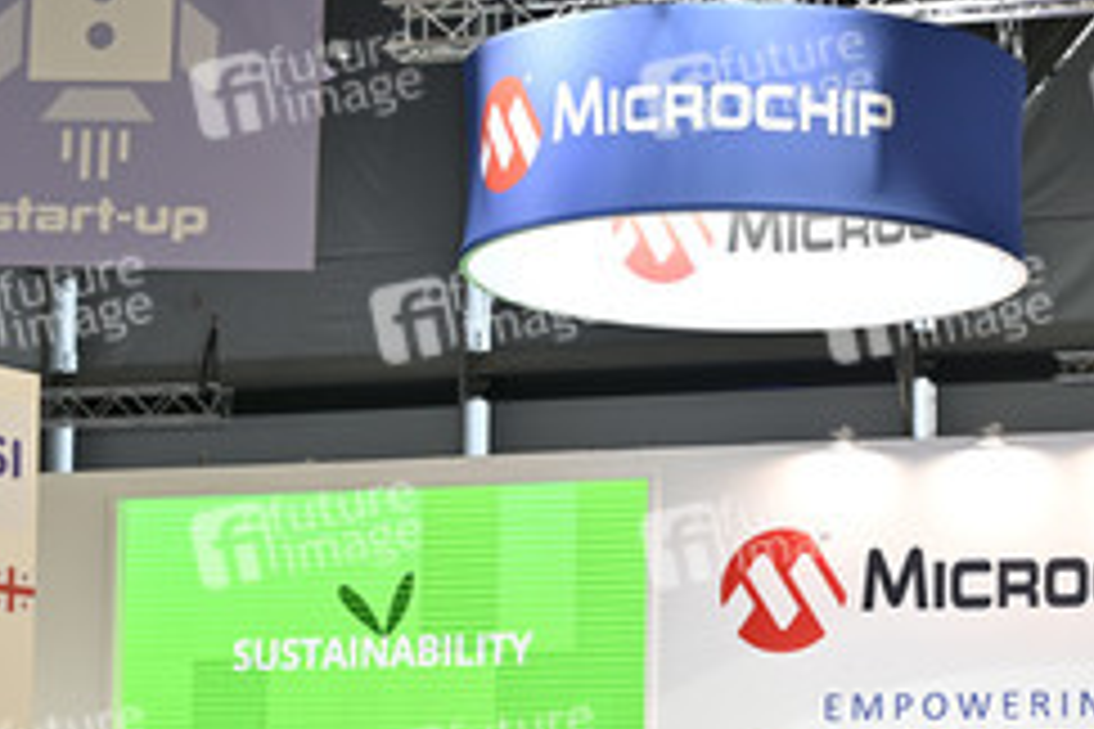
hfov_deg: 15.7
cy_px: 648
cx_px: 817
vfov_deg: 10.5
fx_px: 3950
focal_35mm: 130
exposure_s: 1/320
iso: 800
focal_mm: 70
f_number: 2.8
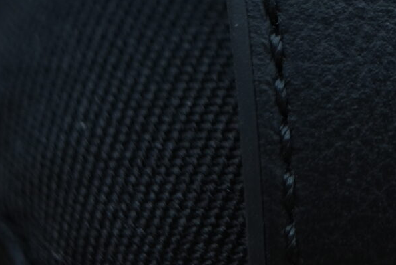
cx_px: 483
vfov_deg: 8.9
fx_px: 1662
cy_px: -117
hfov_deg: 13.2
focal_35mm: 151
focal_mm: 35
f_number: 5
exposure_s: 1/250
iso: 400
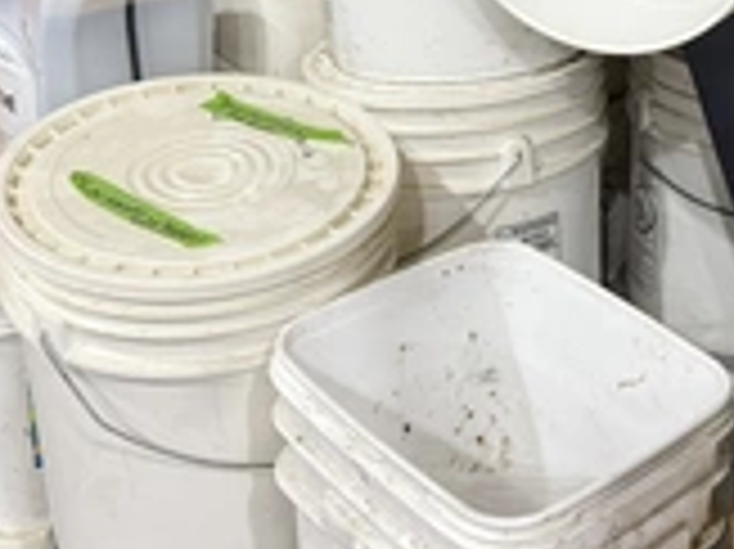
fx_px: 1250
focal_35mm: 59
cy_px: 4
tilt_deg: -19.6
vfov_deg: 23.8
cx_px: 693
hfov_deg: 30.9
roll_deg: -4.3
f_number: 1.78
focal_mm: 6.76
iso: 200
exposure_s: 1/60
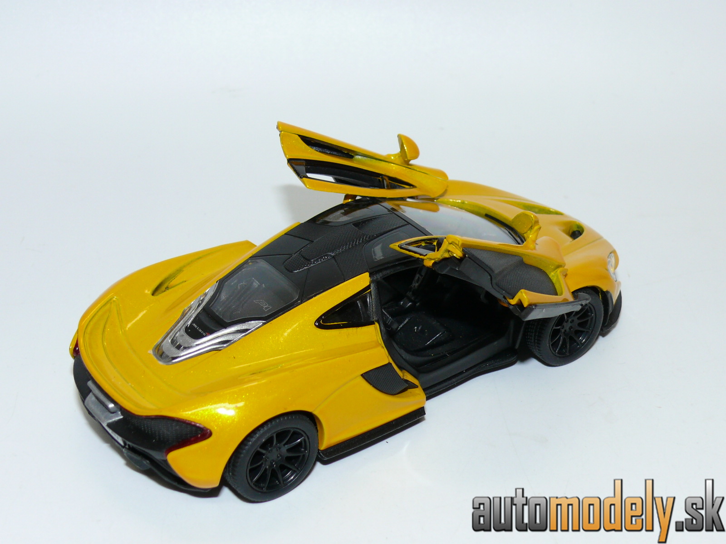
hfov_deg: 30.3
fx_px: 1342
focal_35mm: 64
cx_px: 363
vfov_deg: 22.9
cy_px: 272
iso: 100
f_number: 4
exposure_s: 1/30
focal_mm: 10.5
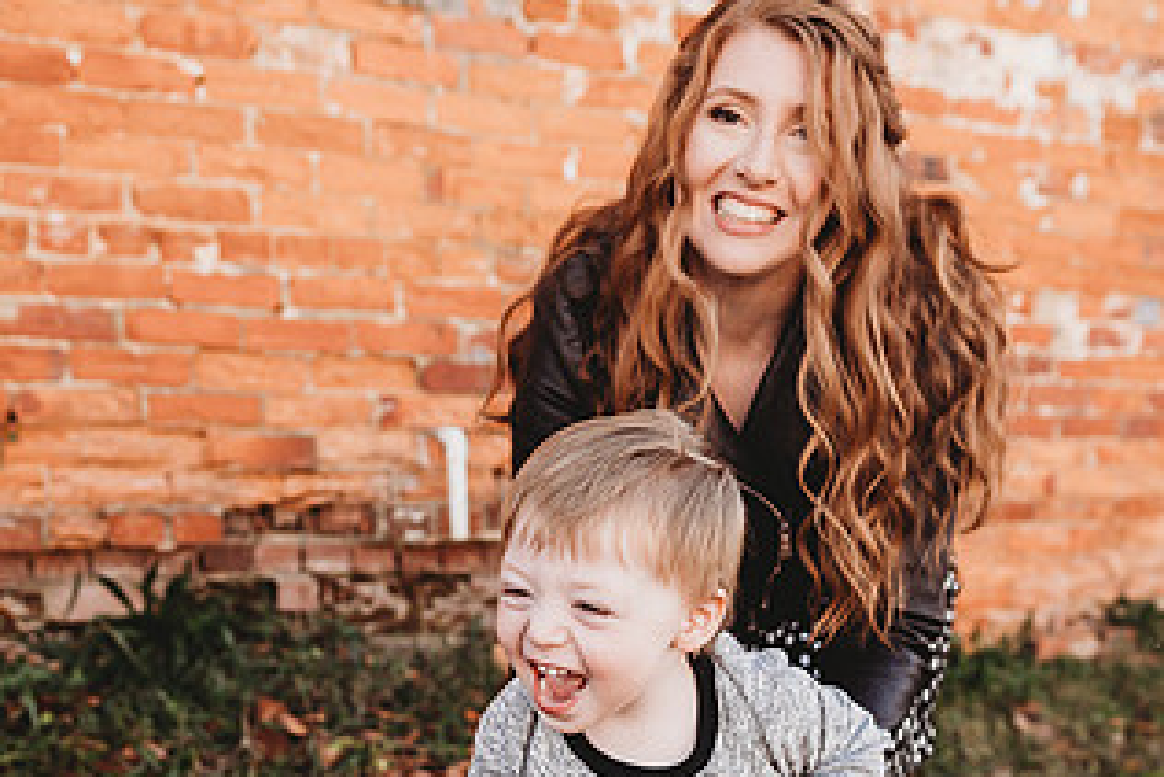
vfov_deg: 29.6
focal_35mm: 44
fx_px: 1423
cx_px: 656
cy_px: 654
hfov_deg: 44.4
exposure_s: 1/320
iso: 125
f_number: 2.5
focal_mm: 24
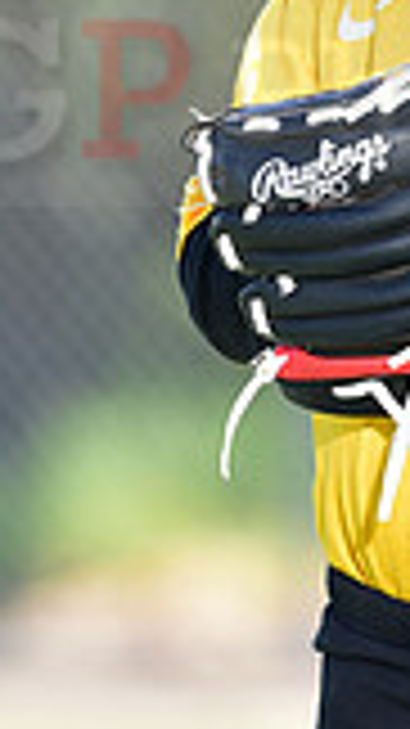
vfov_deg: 2.9
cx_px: 556
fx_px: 14491
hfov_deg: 1.6
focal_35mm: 749
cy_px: 63
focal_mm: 200
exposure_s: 1/200
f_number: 4.5
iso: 80
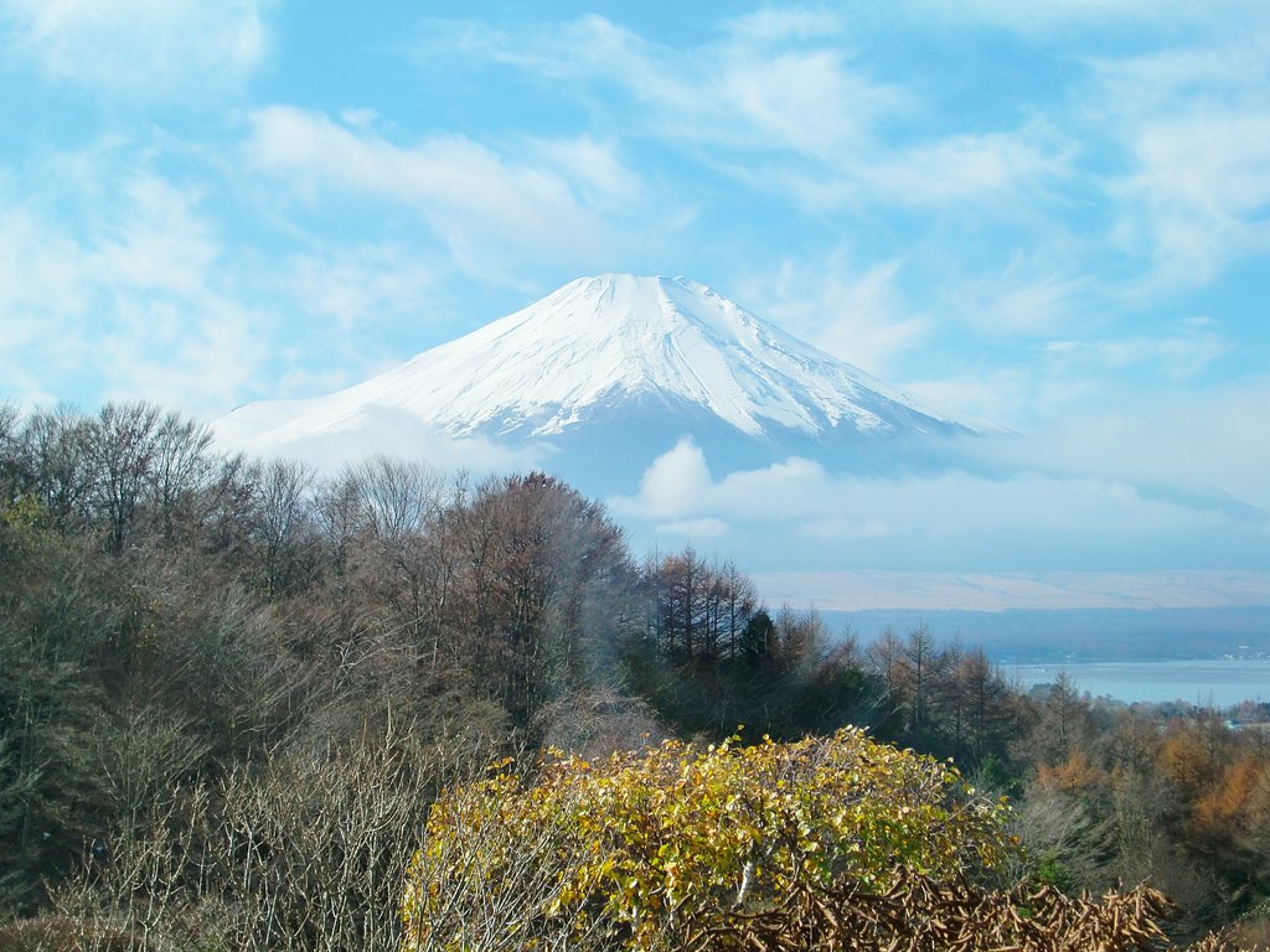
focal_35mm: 66
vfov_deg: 22.3
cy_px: 476
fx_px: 2421
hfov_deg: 29.4
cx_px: 635
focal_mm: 11.7
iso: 64
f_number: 10.9
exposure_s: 1/100
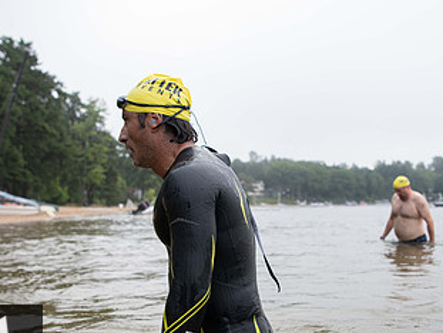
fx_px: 551
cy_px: 231
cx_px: 254
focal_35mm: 43
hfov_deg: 43.7
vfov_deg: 33.3
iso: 320
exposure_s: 1/800
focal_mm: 24
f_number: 3.2
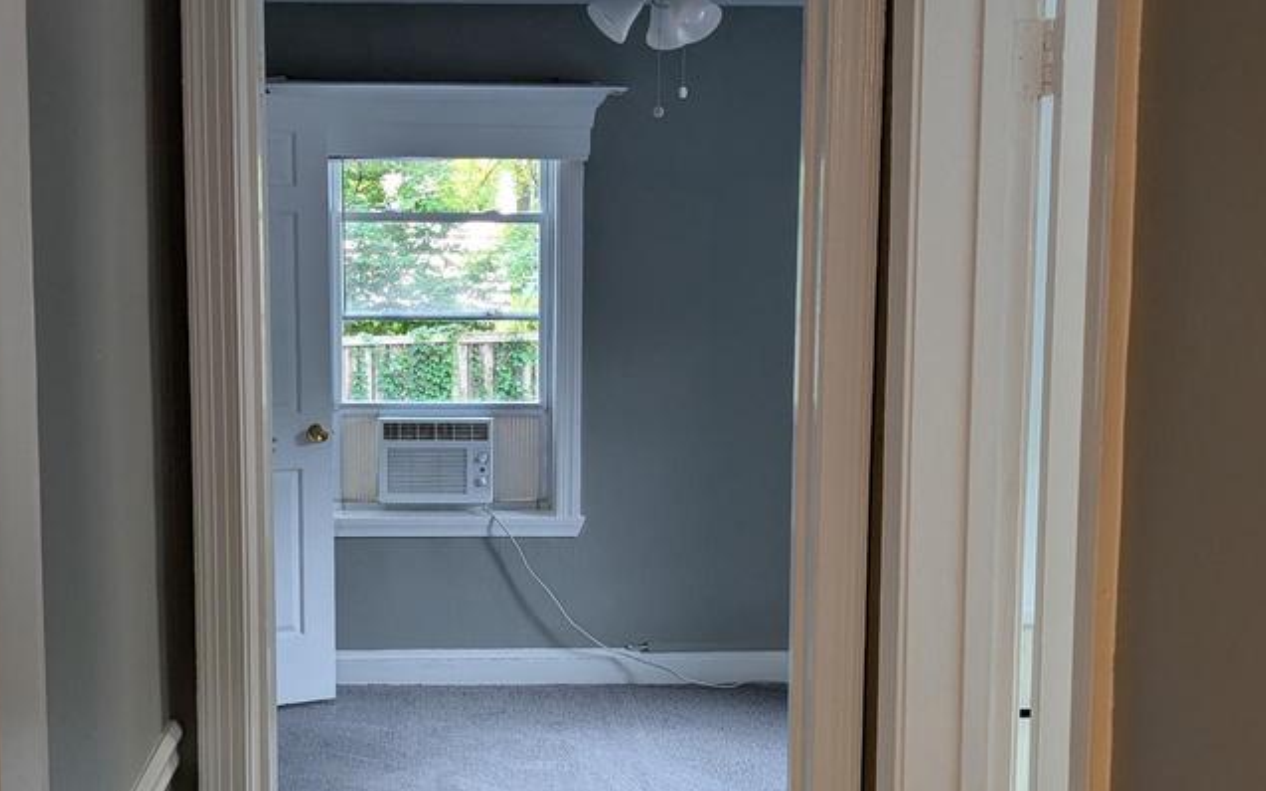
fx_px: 1587
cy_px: 473
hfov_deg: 43.4
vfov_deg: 27.9
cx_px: 543
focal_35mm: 46
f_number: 1.73
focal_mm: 4.38
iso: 64
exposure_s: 1/60
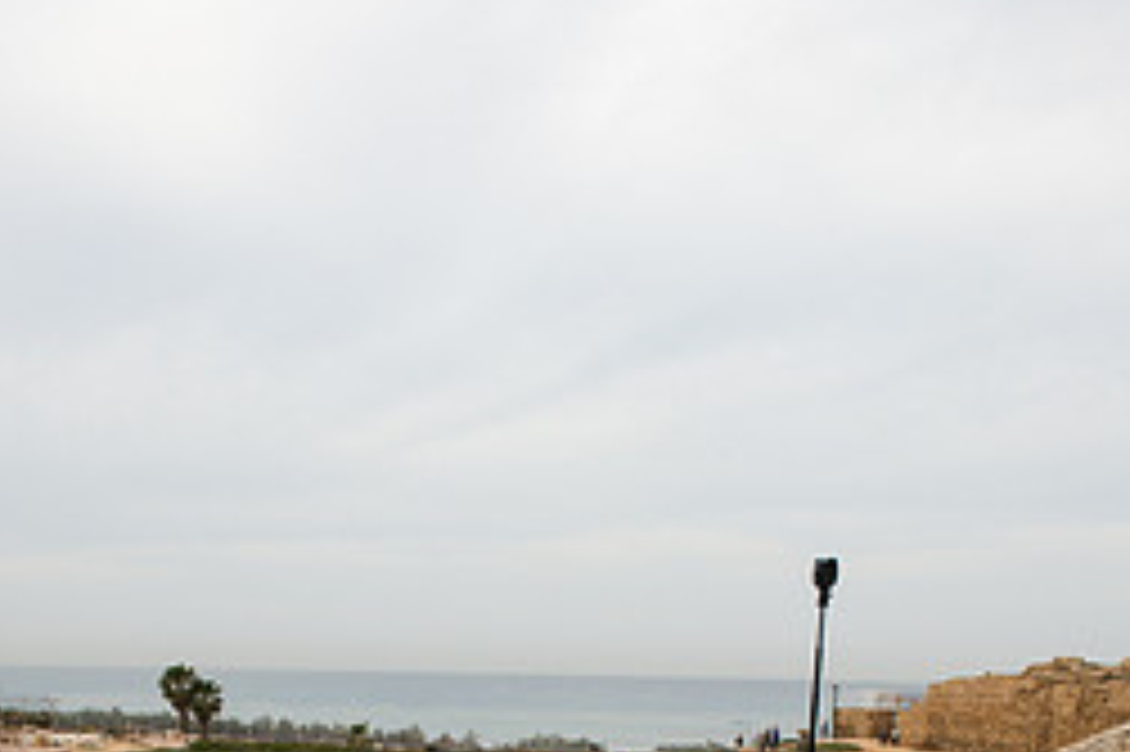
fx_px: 1349
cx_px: 482
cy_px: 950
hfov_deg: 45.3
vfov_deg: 26.8
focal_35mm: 43
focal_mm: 24
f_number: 3.5
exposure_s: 1/500
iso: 100
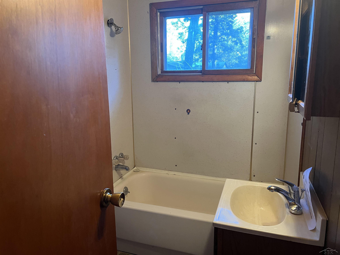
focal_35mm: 26
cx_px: 170
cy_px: 128
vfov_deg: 53.1
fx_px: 255
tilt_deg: -13.3
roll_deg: +1.0
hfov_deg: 67.3
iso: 400
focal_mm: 5.7
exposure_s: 1/60
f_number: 1.5
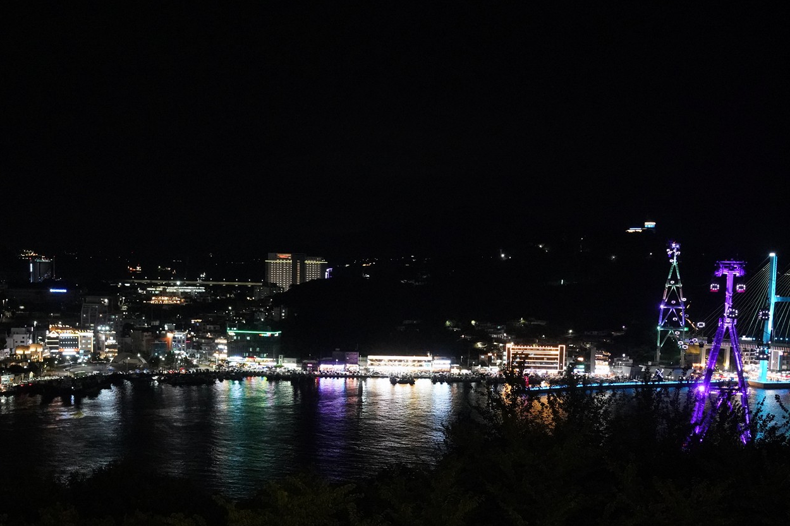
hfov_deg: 35.6
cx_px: 416
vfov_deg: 23.9
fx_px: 1229
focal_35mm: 56
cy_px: 395
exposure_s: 1/100
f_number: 4
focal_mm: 35
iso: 12800
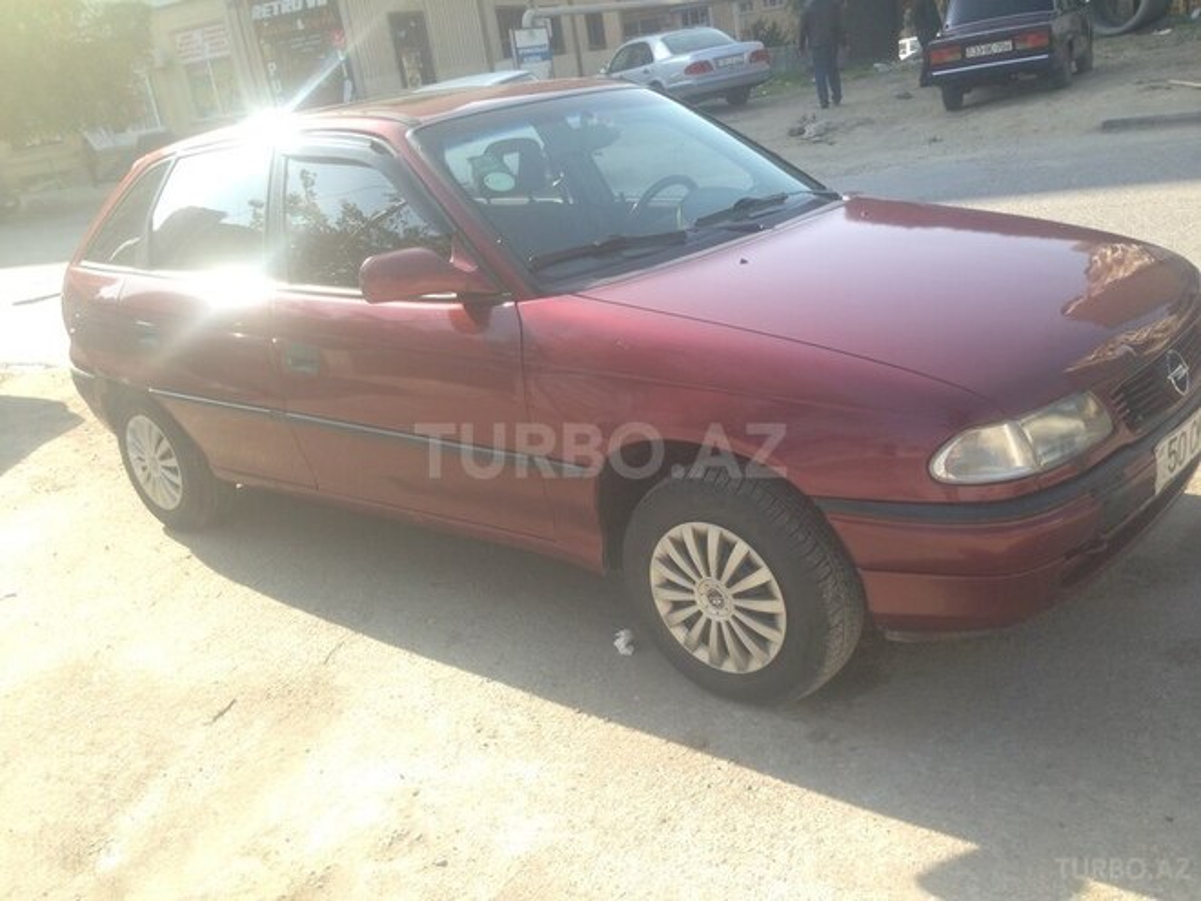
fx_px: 1145
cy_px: 450
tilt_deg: -17.6
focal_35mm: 33
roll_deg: +8.9
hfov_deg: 55.4
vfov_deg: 42.9
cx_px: 600
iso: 50
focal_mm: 4.12
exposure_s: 1/366
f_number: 2.4
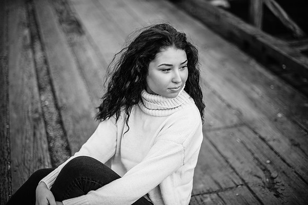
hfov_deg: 39.6
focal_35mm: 50
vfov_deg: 27.0
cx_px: 154
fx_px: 428
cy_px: 102
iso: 125
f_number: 1.4
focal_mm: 50
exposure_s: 1/320
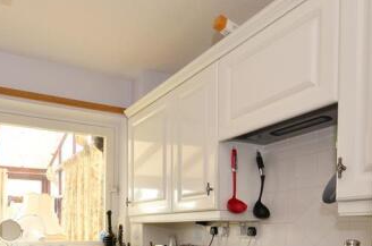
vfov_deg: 35.1
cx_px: 129
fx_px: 356
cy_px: 237
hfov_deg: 54.3
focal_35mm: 34
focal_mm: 11.5
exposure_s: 1/1.3
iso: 200
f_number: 11
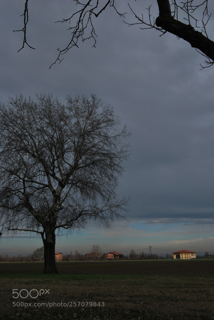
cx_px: 107
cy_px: 160
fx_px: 453
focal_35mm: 51
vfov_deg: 38.8
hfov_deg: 26.6
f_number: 29
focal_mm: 34
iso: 100
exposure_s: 1/60
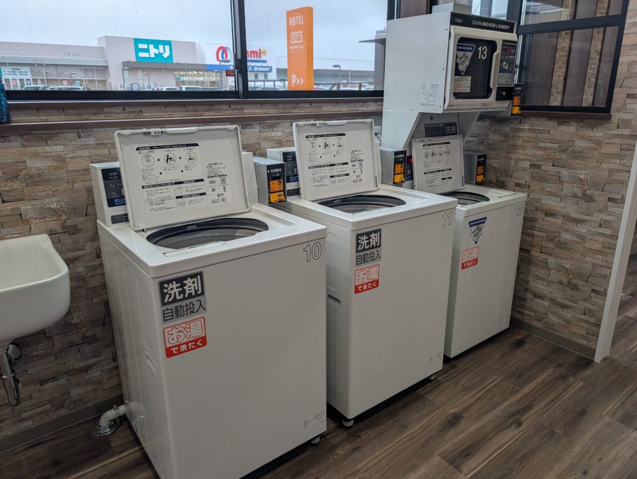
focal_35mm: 24
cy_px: 240
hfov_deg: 71.5
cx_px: 318
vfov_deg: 56.9
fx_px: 442
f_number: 1.68
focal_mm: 6.9
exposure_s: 1/122
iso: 38
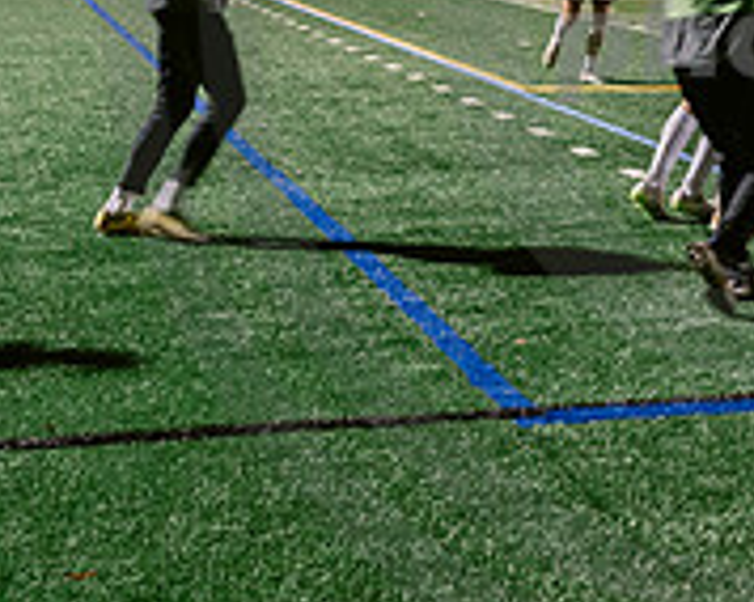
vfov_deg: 16.3
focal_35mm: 92
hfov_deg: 19.8
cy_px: -15
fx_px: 2051
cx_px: 851
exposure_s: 1/80
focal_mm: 30
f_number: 4.5
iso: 2500
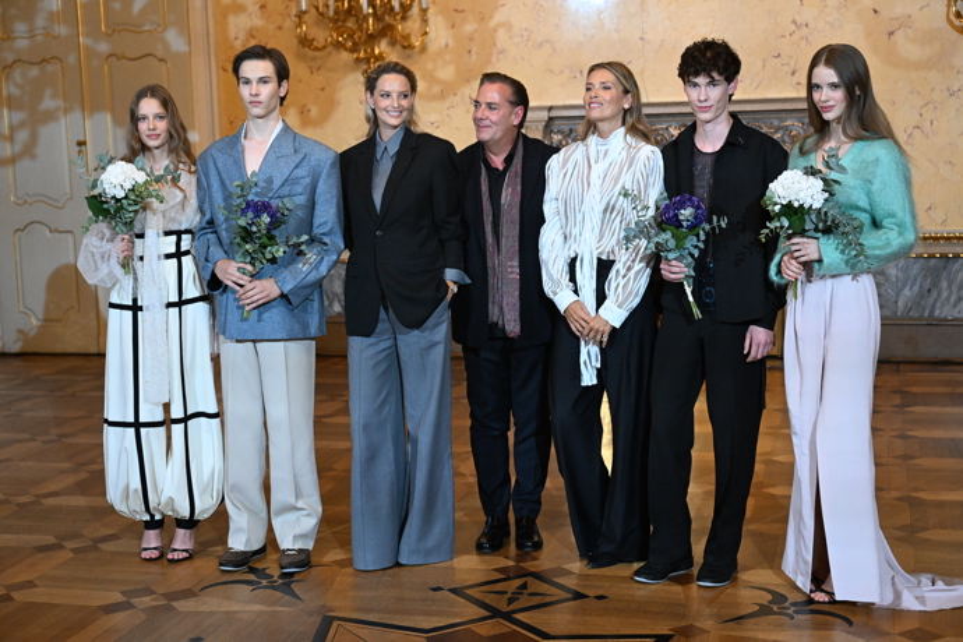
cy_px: 321
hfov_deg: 37.5
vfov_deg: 25.5
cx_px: 482
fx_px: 1418
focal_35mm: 53
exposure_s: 1/320
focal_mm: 53
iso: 6400
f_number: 4
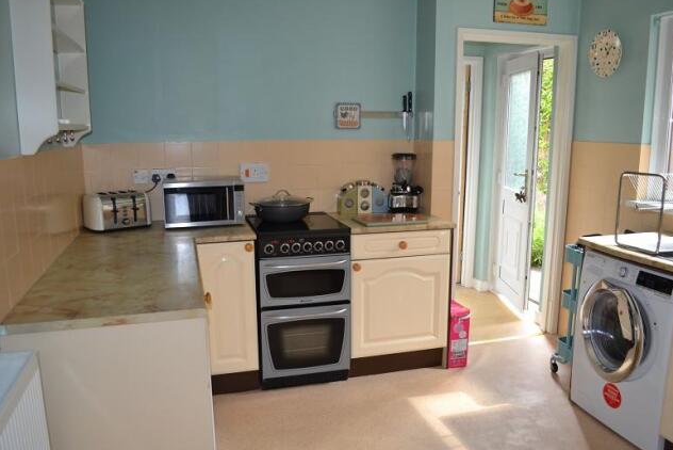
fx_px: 524
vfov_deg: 46.4
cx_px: 348
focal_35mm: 28
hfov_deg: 65.4
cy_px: 222
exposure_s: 1/60
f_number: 3.5
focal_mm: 18
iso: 400
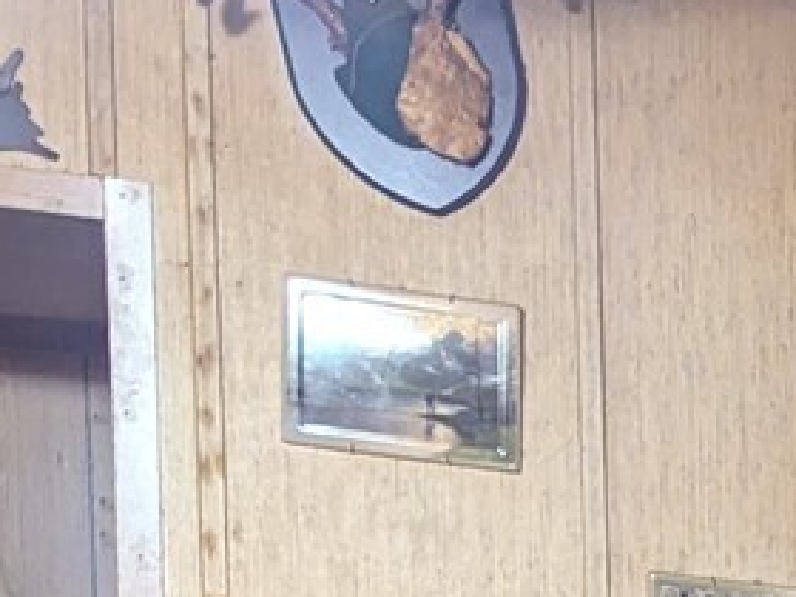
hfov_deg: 11.1
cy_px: 1375
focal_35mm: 137
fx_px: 3150
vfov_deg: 9.7
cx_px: 2129
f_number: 1.85
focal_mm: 6.81
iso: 1650
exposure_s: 1/45.6
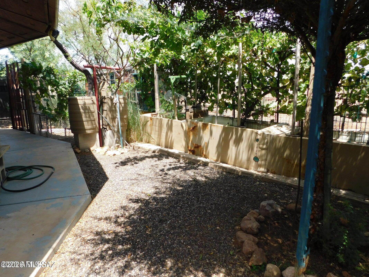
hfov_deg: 73.9
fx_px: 245
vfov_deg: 58.9
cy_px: 138
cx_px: 184
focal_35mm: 23
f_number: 3
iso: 125
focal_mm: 4
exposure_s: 1/500
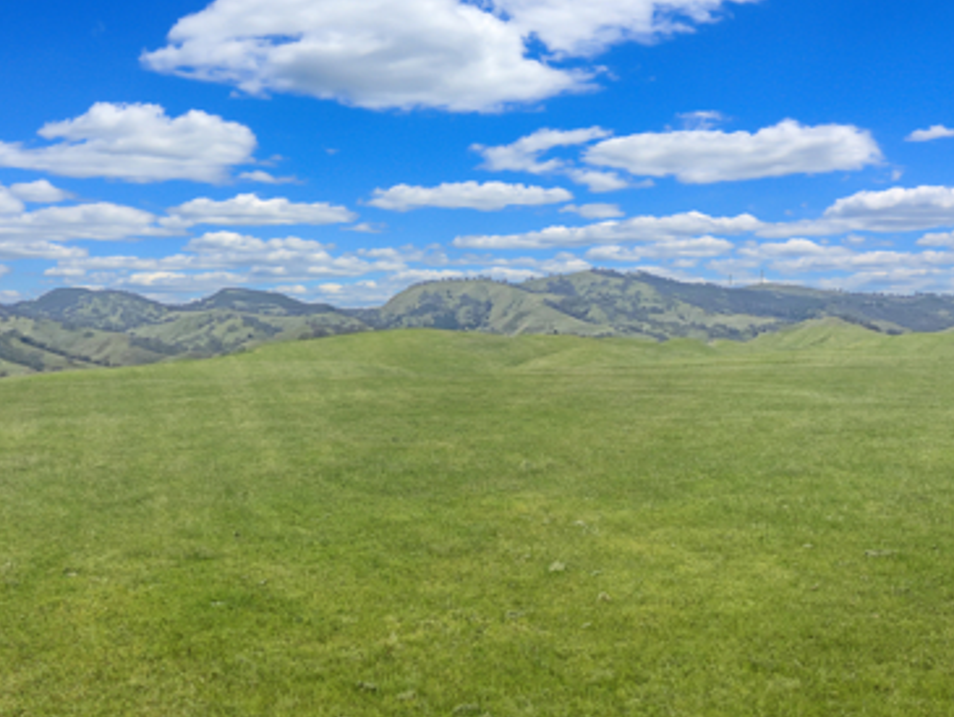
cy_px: 374
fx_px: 1571
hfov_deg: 33.8
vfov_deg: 25.7
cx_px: 460
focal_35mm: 57
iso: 20
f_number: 2
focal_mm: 6
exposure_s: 1/2083
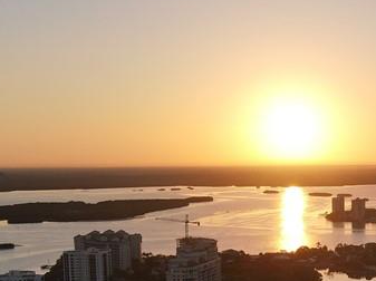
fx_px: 792
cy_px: 275
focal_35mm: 73
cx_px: 357
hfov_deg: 25.6
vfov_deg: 19.6
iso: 100
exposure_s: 1/800
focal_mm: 4.5
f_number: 2.8
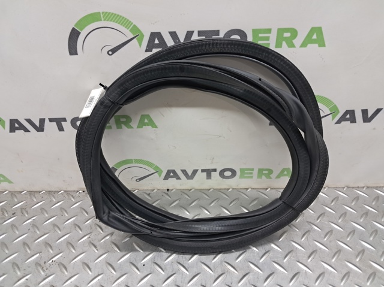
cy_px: 144
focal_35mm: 27
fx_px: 299
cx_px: 192
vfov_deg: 51.3
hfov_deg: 65.4
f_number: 1.8
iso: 160
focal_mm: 4
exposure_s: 1/50
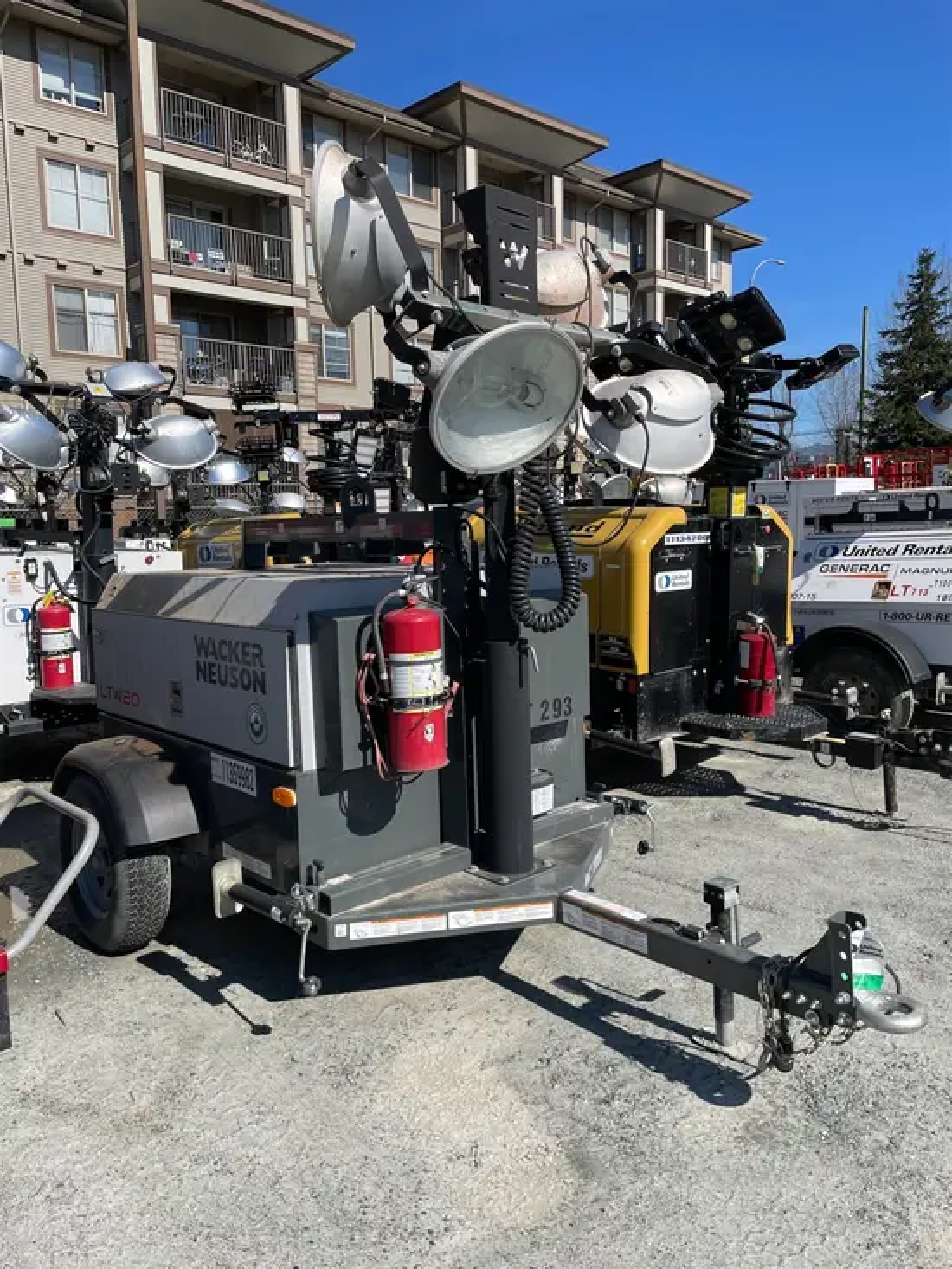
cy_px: 634
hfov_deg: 53.1
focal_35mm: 26
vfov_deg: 67.3
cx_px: 476
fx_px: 953
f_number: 1.6
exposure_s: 1/5556
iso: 50
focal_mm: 4.2
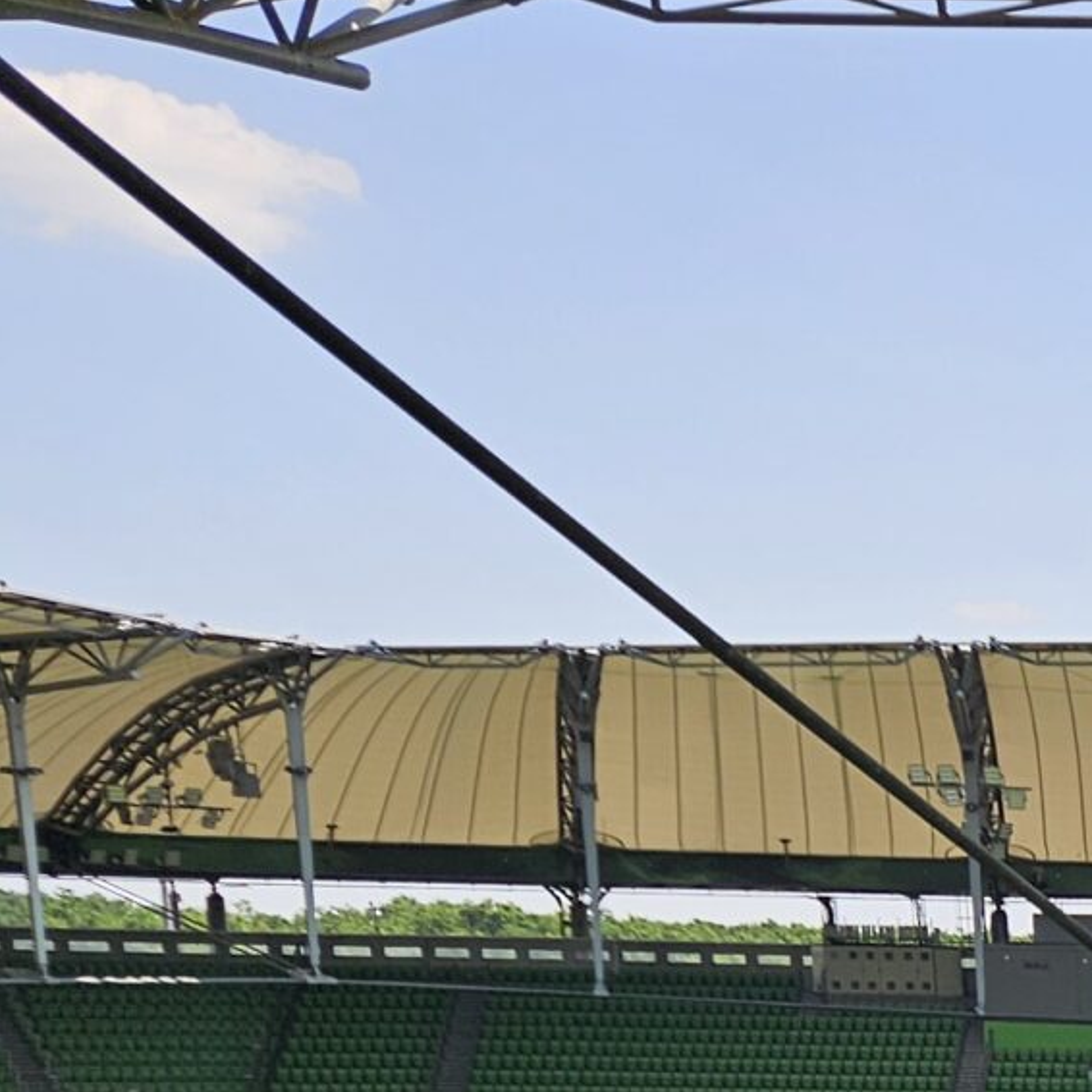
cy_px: 1746
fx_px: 3284
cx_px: 1912
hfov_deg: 16.2
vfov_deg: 16.7
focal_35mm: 92
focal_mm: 5.4
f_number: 1.8
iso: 25
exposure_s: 1/1391
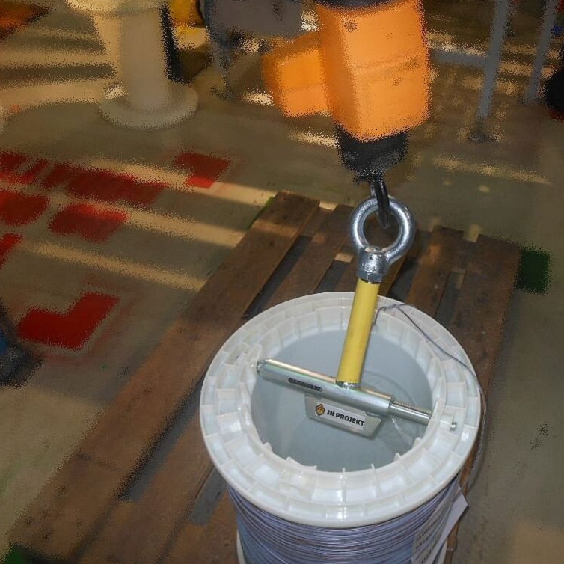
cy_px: 283
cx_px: 374
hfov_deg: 53.0
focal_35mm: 30
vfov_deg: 54.0
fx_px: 553
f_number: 3.2
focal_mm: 4.5
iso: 100
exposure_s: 1/25
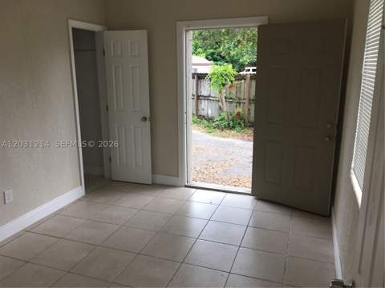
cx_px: 192
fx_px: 323
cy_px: 144
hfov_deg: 61.7
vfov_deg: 48.2
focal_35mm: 29
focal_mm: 4.15
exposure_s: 1/120
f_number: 2.2
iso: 40
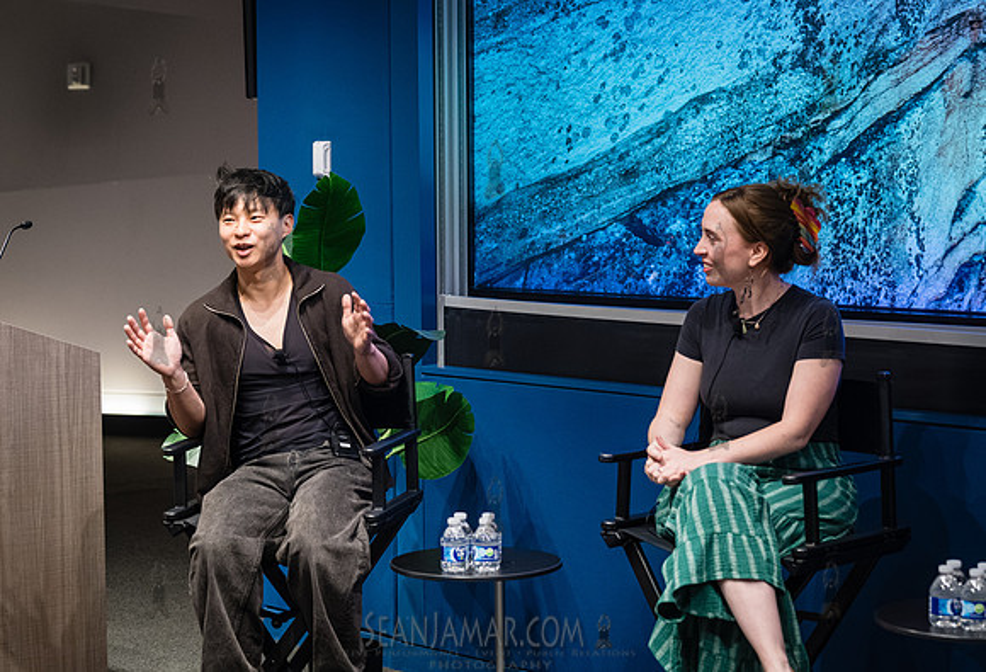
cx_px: 439
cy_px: 312
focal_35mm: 79
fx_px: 2189
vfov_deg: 17.4
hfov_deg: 25.4
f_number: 3.5
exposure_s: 1/200
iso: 5000
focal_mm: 72
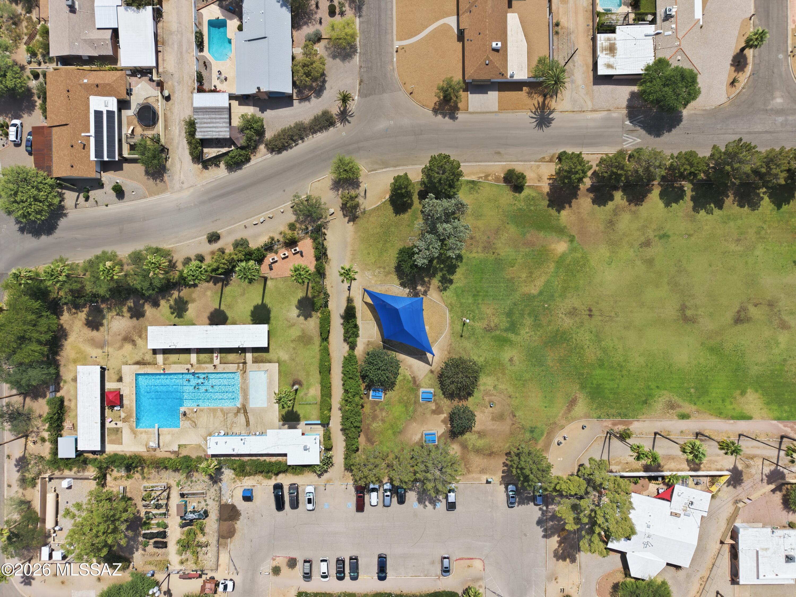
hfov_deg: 71.6
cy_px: 298
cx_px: 398
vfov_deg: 56.8
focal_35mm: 24
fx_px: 552
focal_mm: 8.7
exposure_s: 1/8000
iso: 200
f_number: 1.8
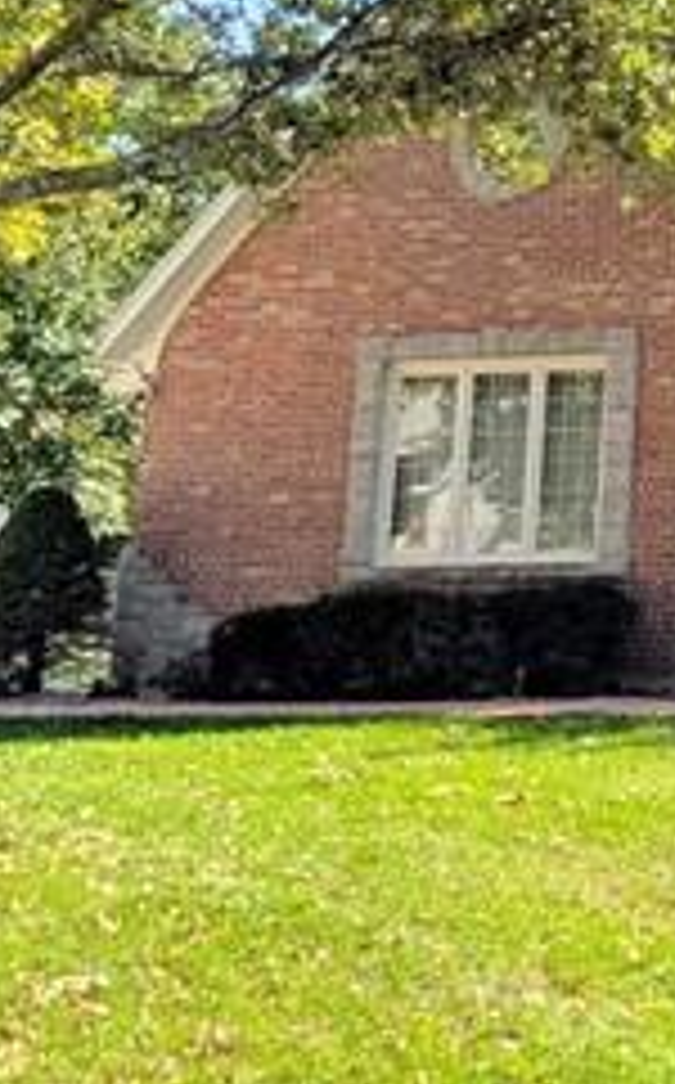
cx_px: 1262
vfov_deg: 36.8
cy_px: 297
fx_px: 1594
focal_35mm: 54
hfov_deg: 18.1
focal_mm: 2.02
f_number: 1.7
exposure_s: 1/5319
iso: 52
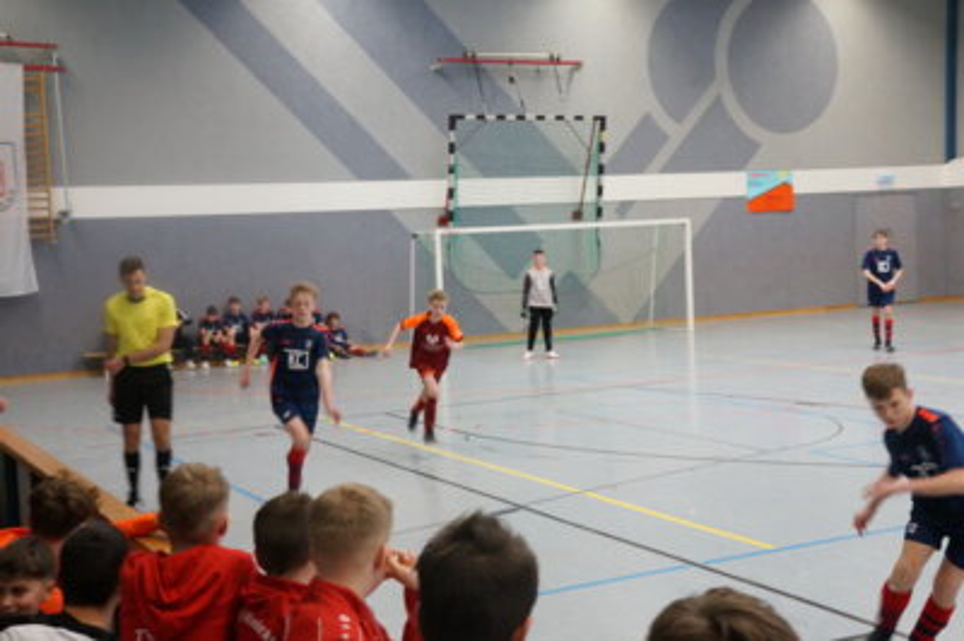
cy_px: 320
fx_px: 1284
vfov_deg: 28.0
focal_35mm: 48
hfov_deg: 41.1
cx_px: 482
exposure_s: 1/40
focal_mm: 32
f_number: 13
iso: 3200
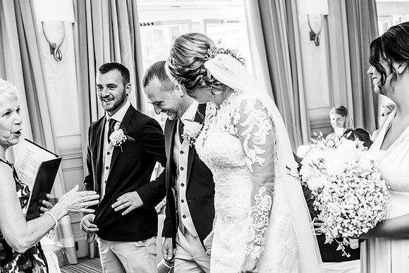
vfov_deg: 19.5
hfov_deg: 28.8
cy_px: 136
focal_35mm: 70
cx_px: 204
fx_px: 795
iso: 500
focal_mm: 70
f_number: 5.6
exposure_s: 1/200
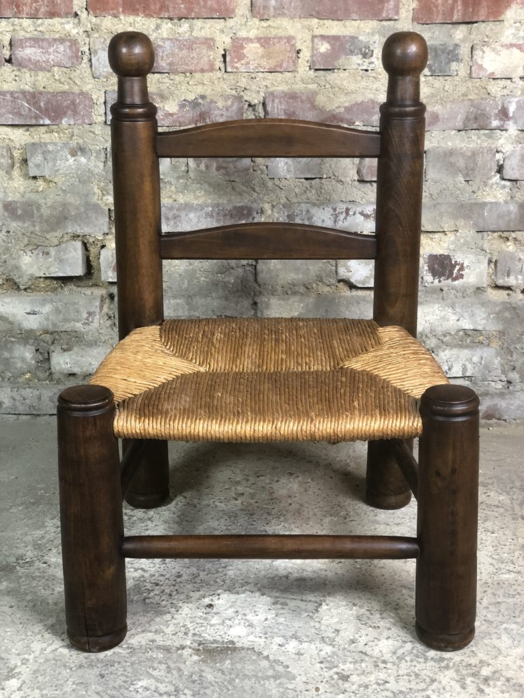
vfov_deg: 36.8
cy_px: 349
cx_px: 262
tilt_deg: -18.1
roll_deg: -0.1
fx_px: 1050
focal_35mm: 52
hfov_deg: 28.0
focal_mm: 6
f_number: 2.4
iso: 125
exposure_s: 1/33
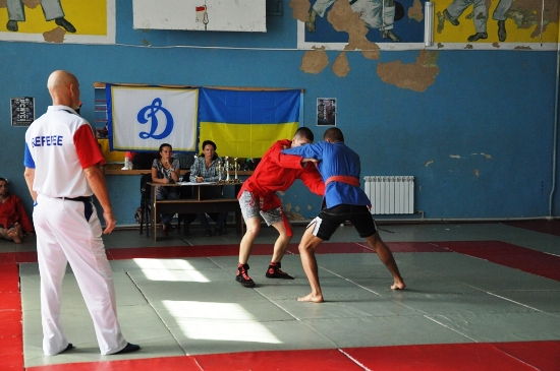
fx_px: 1048
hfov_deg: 29.9
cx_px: 280
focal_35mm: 68
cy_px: 186
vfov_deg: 20.1
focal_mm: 45
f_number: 4.8
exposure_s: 1/500
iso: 1400
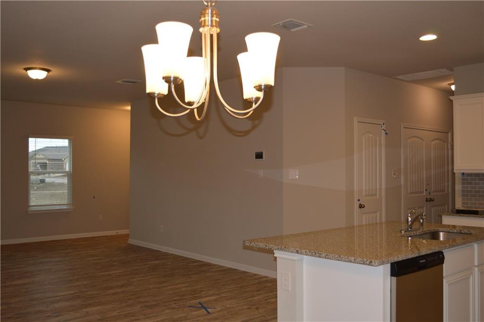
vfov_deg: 36.8
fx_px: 483
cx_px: 242
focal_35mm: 36
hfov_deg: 53.2
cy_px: 161
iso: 400
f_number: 4
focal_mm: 24
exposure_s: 1/80
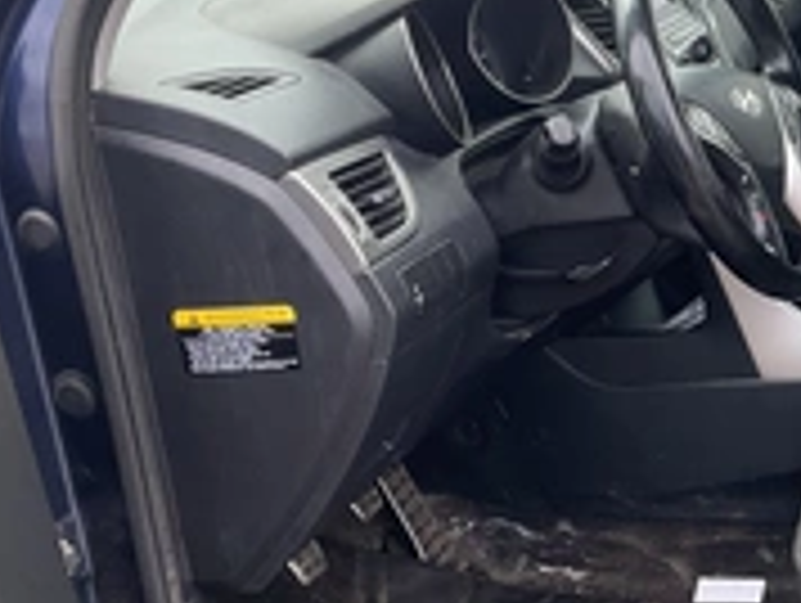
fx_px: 1506
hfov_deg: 27.8
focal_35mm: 65
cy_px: 238
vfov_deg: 22.6
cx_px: 828
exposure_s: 1/196
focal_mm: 3
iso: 20
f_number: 1.8
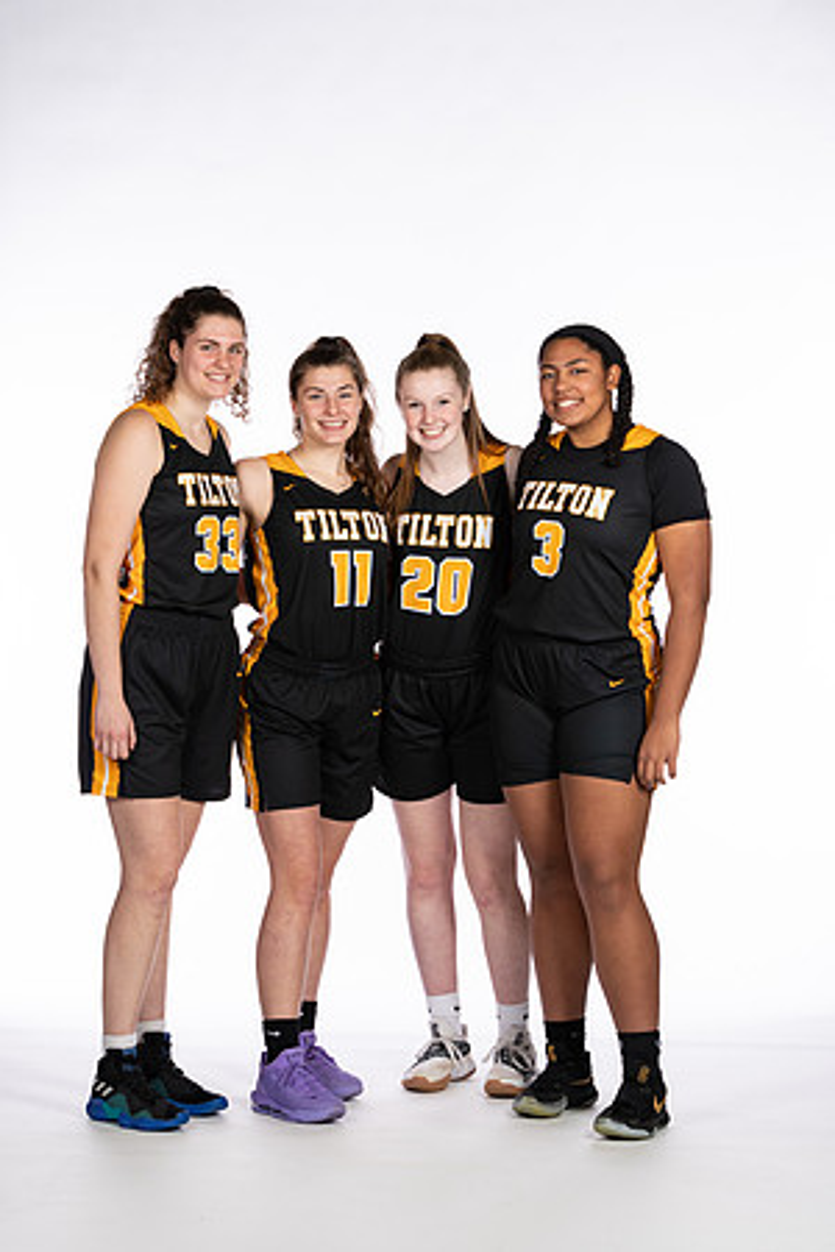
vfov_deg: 19.5
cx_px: 418
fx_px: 3653
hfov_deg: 13.0
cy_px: 626
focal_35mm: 105
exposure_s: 1/100
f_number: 5.6
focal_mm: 70
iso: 100
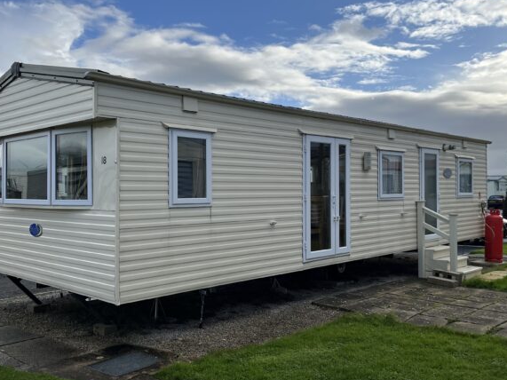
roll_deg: -0.2
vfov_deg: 40.7
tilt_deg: -0.9
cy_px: 180
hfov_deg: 52.6
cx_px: 234
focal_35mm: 35
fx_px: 513
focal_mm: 5.1
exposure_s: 1/3623
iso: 50
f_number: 1.6
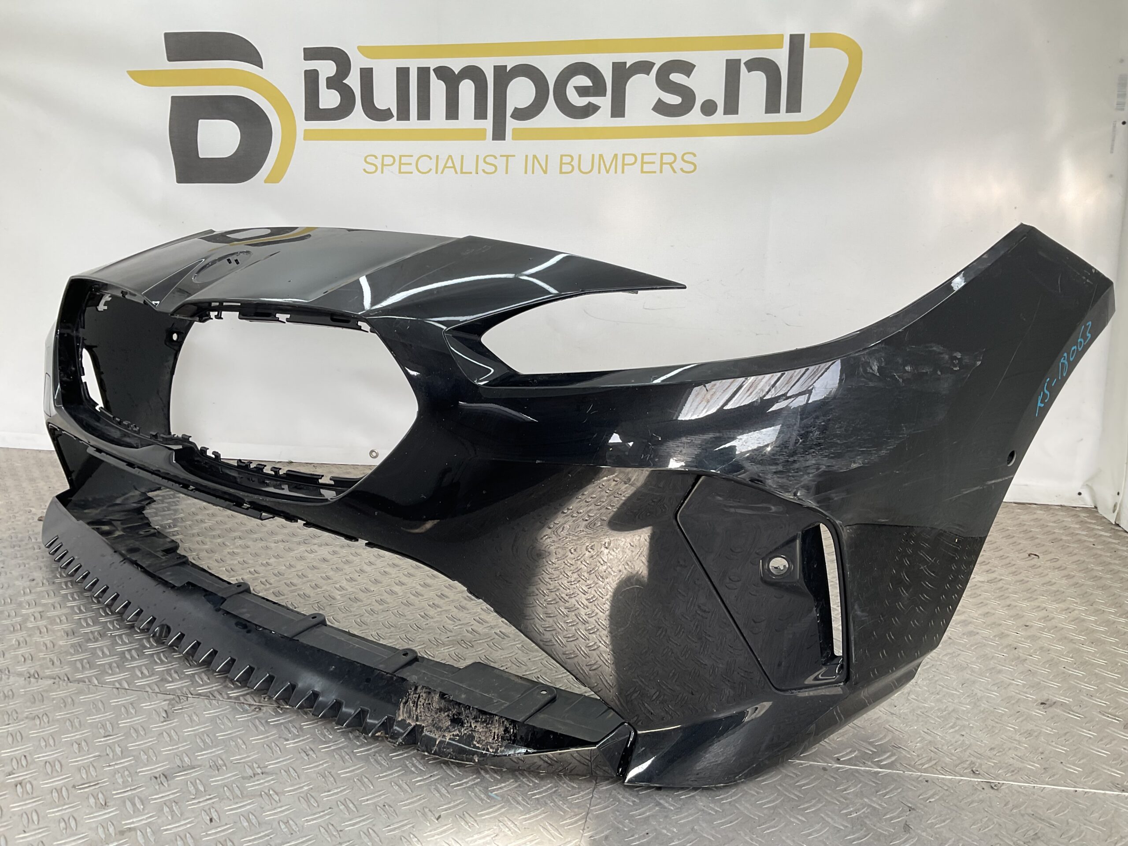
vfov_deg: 48.2
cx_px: 564
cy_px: 423
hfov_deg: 61.7
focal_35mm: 29
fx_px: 945
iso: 16
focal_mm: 3
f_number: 1.8
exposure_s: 1/194
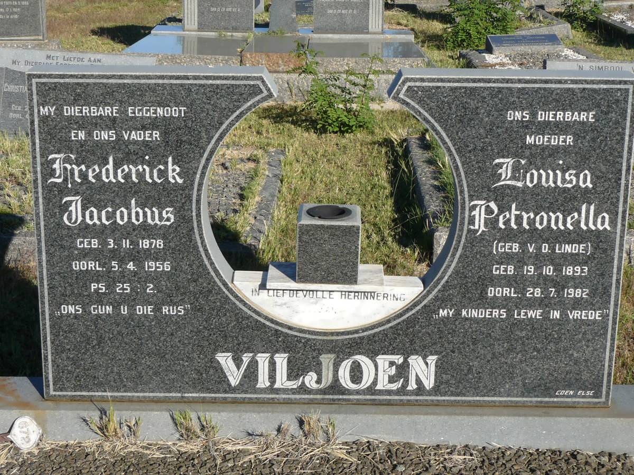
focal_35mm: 68
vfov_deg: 21.6
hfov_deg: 28.6
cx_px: 317
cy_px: 238
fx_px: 1245
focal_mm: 9.5
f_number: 5.6
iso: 100
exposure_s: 1/320
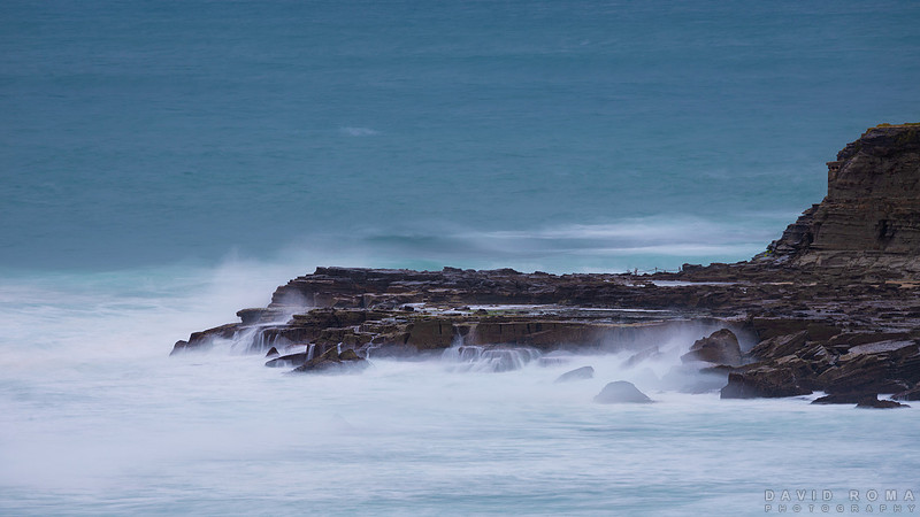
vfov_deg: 1.7
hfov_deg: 3.1
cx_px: 447
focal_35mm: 697
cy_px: 222
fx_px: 17004
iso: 50
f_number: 16
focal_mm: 600
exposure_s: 2.5
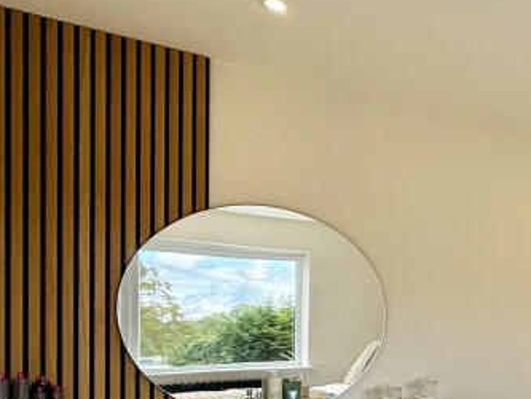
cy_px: 334
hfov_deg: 28.9
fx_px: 660
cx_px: 785
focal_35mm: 43
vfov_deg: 32.5
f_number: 2.2
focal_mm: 2.22
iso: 40
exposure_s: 1/106
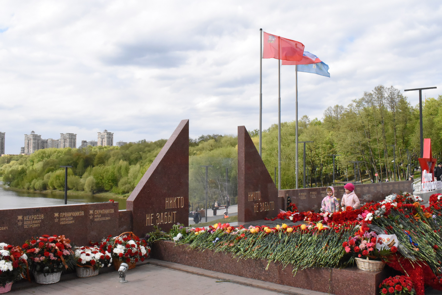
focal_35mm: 36
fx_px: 442
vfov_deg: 36.9
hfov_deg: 53.1
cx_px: 221
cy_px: 148
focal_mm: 24
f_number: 22
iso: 6400
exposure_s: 1/2000
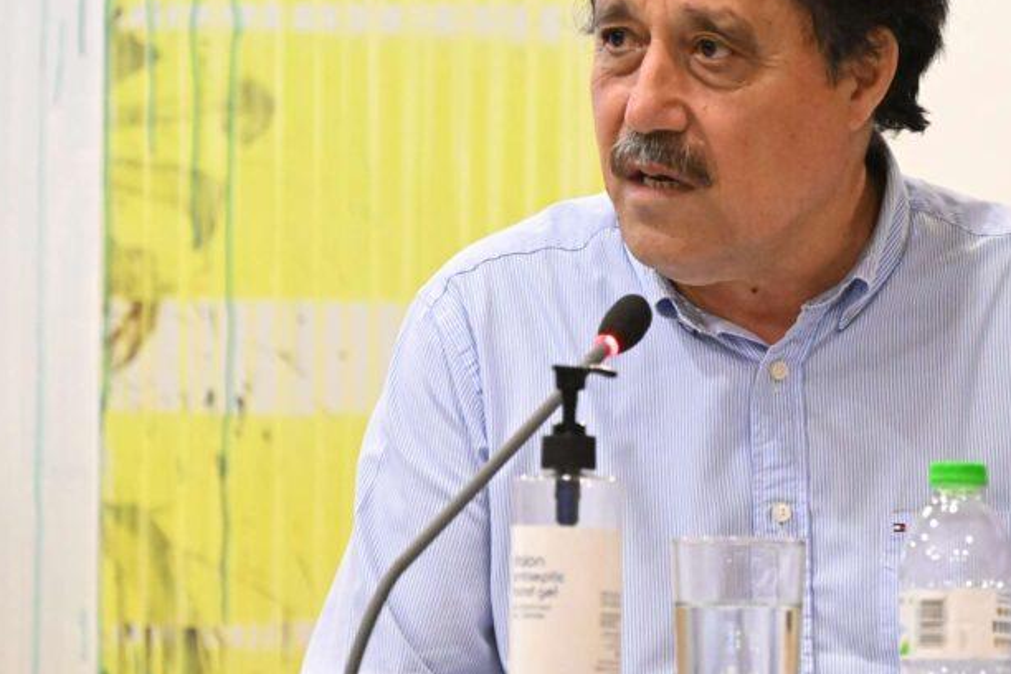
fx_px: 7750
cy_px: 247
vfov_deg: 5.0
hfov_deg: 7.5
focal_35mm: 276
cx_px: 705
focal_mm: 165
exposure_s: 1/160
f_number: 6.3
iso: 12800
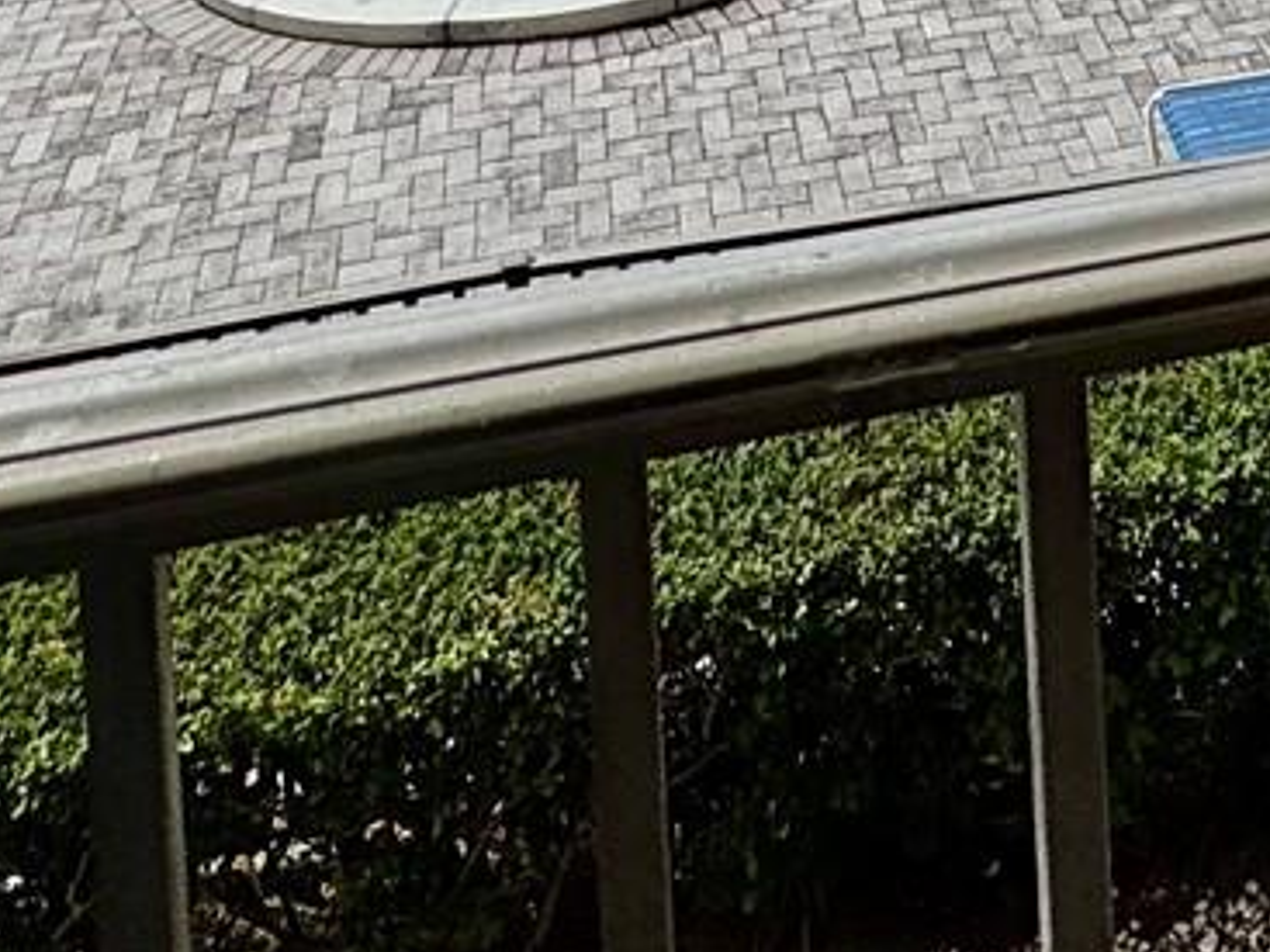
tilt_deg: -1.4
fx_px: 2237
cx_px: 1118
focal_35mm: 61
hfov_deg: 30.4
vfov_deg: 16.8
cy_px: -1032
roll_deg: +1.9
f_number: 2.2
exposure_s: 1/3390
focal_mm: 2.22
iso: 50
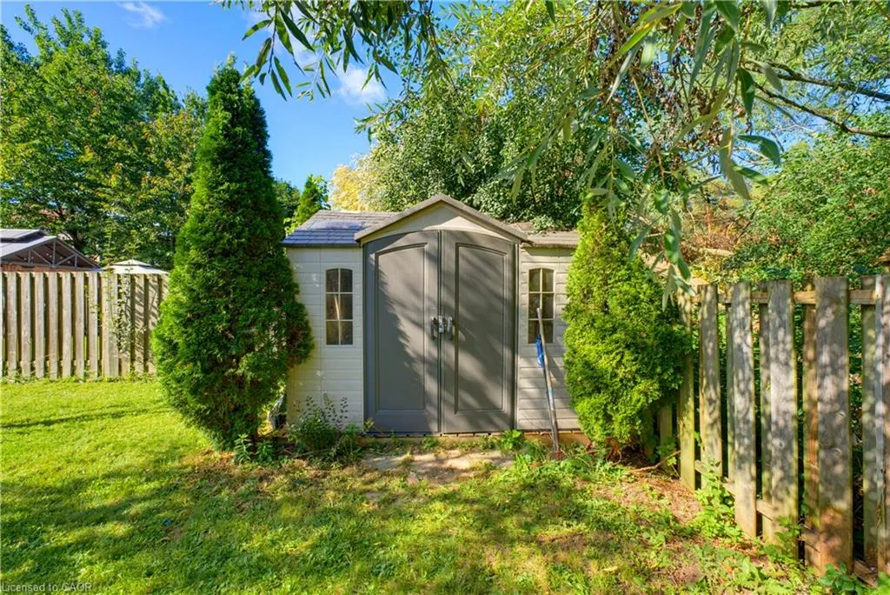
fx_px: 346
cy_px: 298
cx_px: 445
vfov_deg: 81.3
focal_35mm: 14
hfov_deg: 104.2
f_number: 11
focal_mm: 14
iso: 500
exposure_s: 1/40
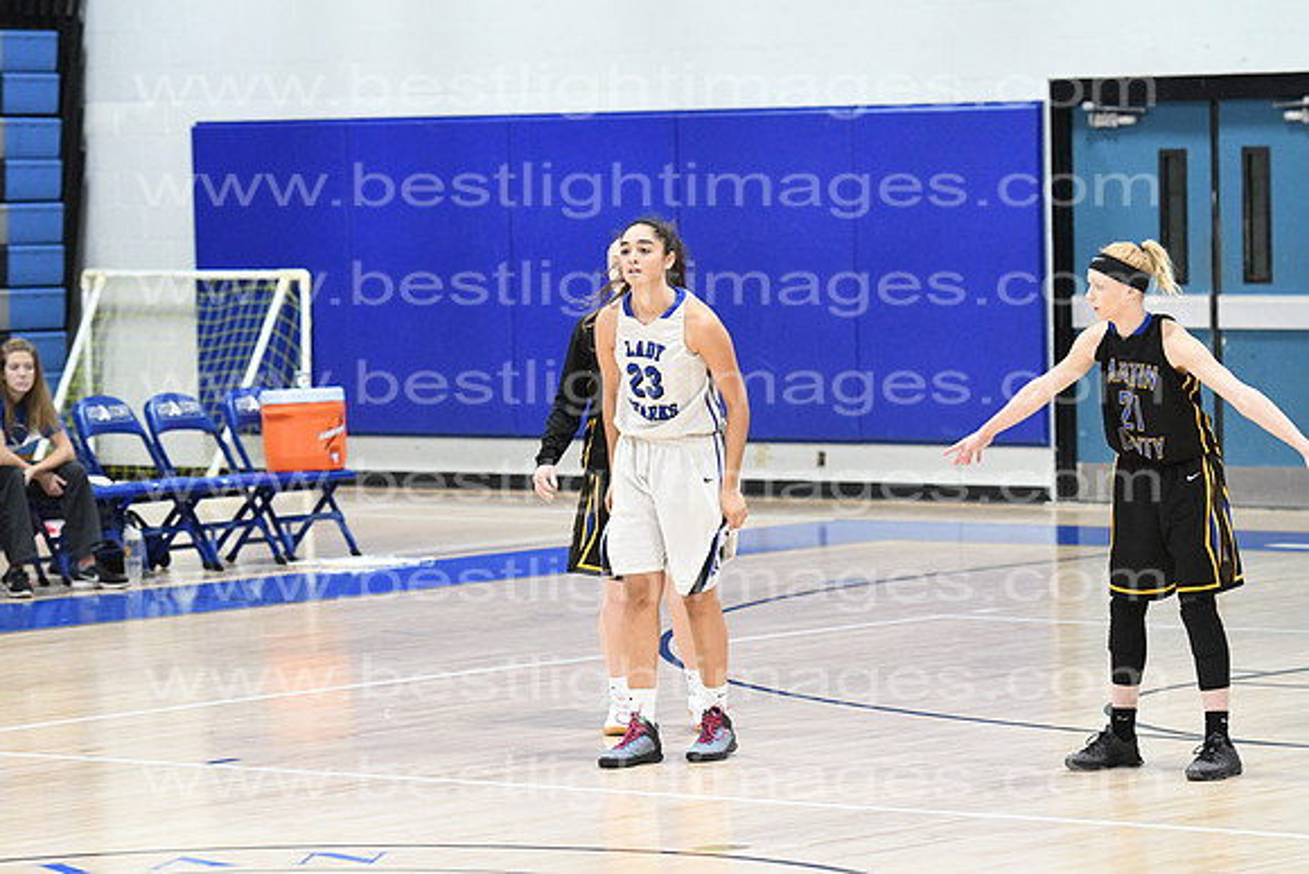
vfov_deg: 7.9
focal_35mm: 174
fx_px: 6328
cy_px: 437
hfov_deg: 11.8
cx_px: 654
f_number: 3.2
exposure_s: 1/640
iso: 5000
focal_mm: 116
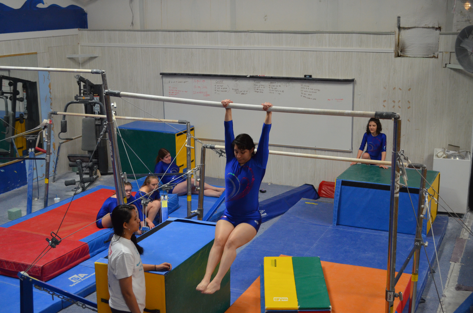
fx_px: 629
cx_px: 236
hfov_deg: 41.2
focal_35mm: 48
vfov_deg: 28.0
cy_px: 156
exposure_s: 1/80
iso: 1600
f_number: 4.8
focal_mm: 32
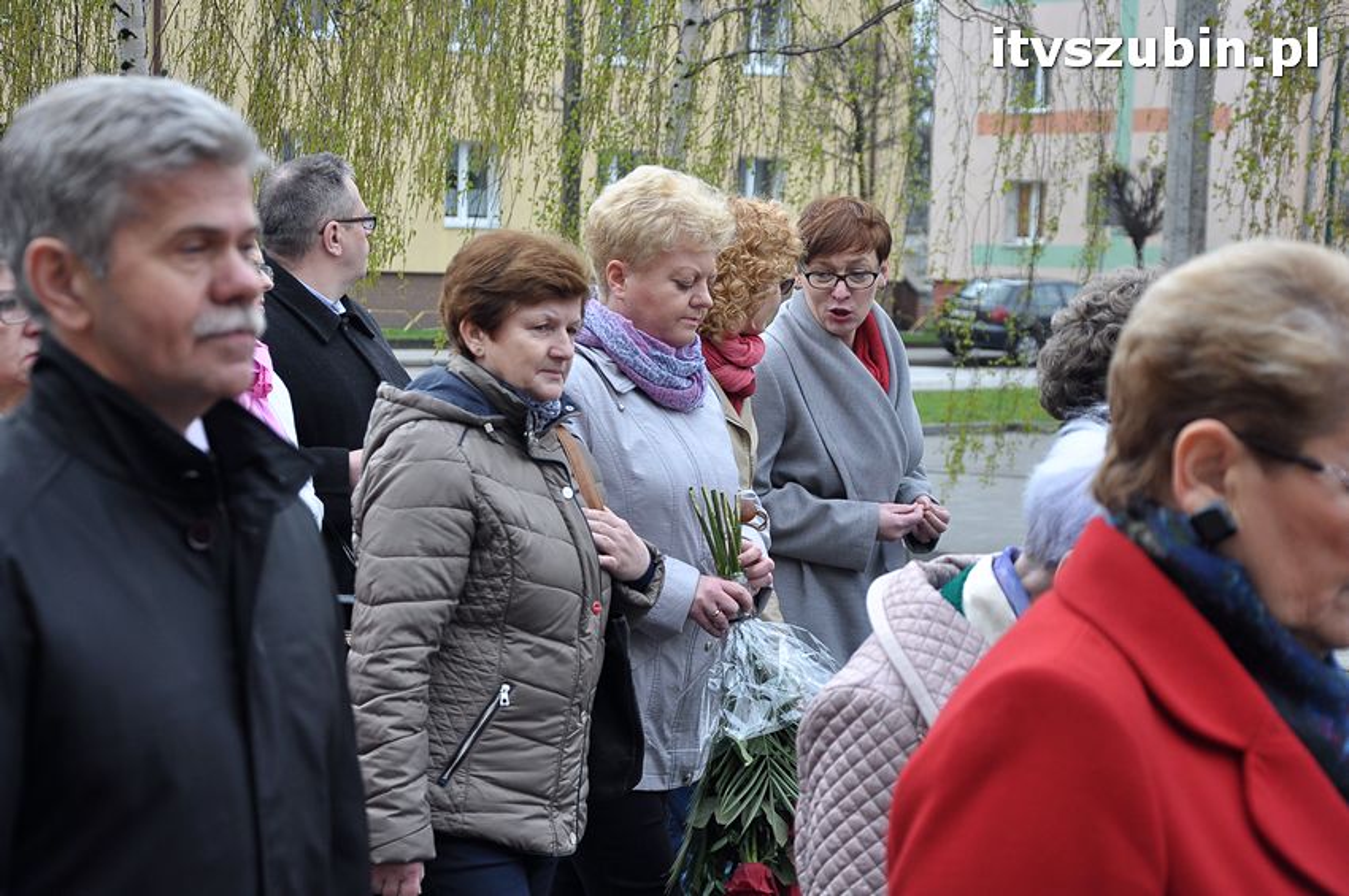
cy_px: 448
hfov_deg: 23.4
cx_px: 674
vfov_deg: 15.7
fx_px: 3257
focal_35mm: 87
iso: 320
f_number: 5.6
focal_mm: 58
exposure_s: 1/500
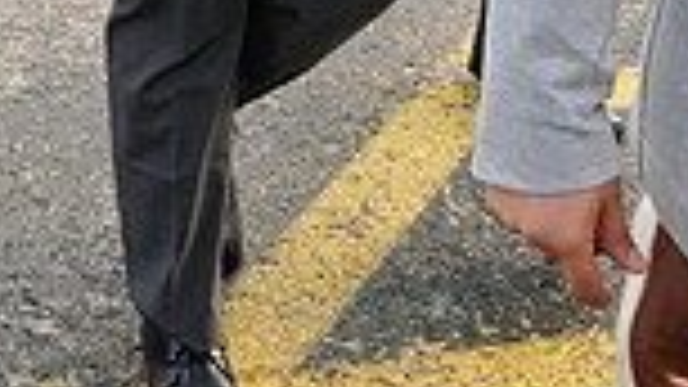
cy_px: -603
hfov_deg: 14.4
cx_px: 139
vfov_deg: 7.5
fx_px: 2699
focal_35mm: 148
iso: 250
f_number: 6.3
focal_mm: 32
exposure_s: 1/250
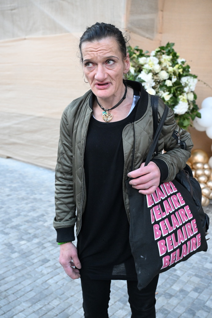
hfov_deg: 33.4
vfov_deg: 48.5
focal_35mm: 40
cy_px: 159
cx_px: 106
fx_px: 353
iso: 5000
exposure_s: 1/250
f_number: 5
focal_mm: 40
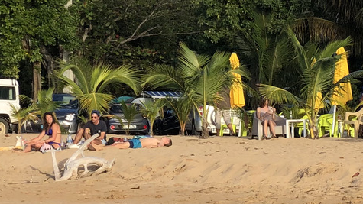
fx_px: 1838
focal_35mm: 191
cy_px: 201
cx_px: 559
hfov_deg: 10.8
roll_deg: -0.3
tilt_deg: -1.5
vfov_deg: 6.3
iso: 16
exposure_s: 1/436
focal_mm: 6
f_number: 2.4
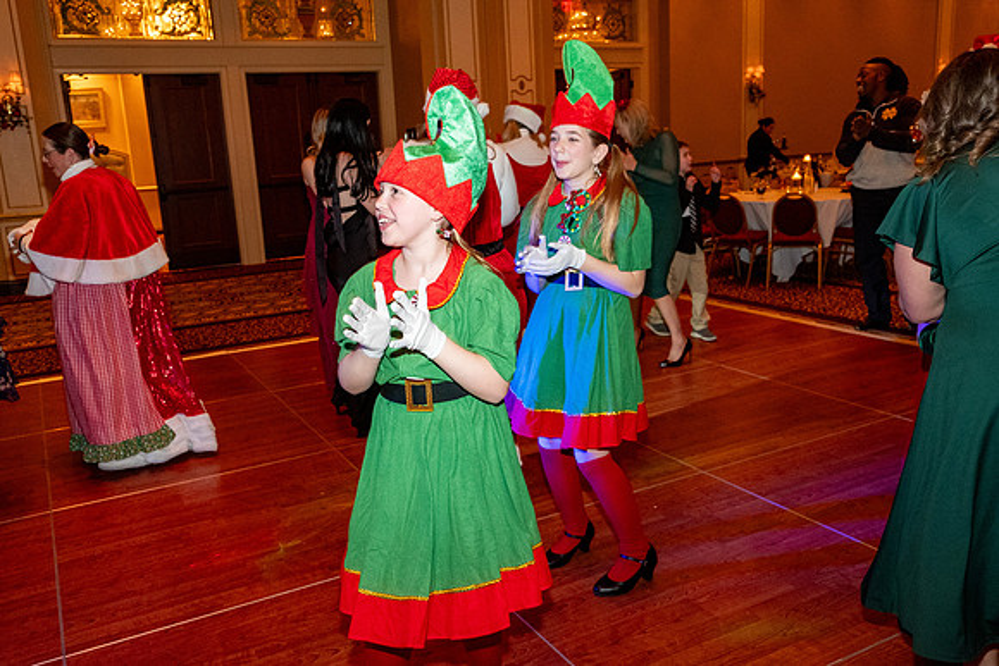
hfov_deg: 63.6
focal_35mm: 29
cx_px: 500
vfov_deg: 45.0
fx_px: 805
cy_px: 333
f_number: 3.2
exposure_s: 1/125
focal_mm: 19.6
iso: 2500
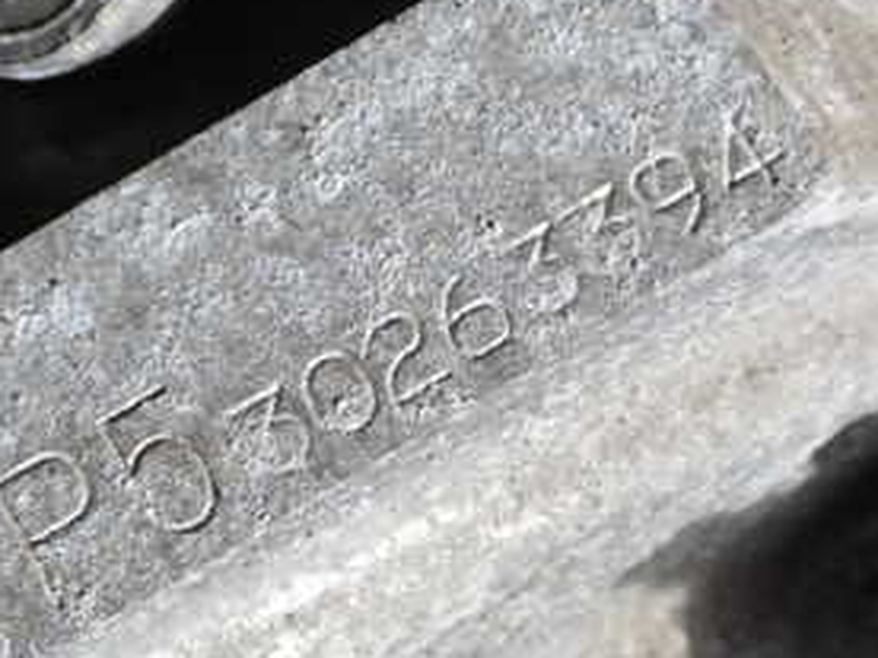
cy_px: 362
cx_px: 363
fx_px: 2587
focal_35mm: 102
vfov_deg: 14.5
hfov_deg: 19.2
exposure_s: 1/200
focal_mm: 8.4
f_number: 4.5
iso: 100
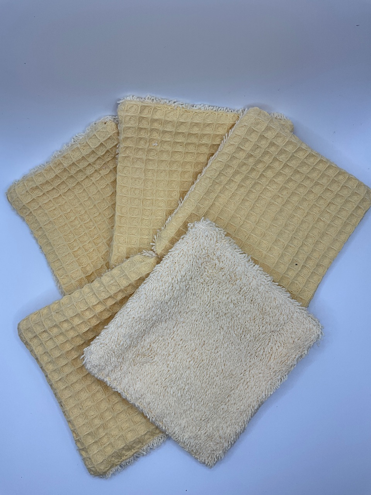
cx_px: 186
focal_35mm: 29
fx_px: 414
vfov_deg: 61.7
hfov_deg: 48.2
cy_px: 248
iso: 25
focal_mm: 3
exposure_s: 1/284
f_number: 1.8
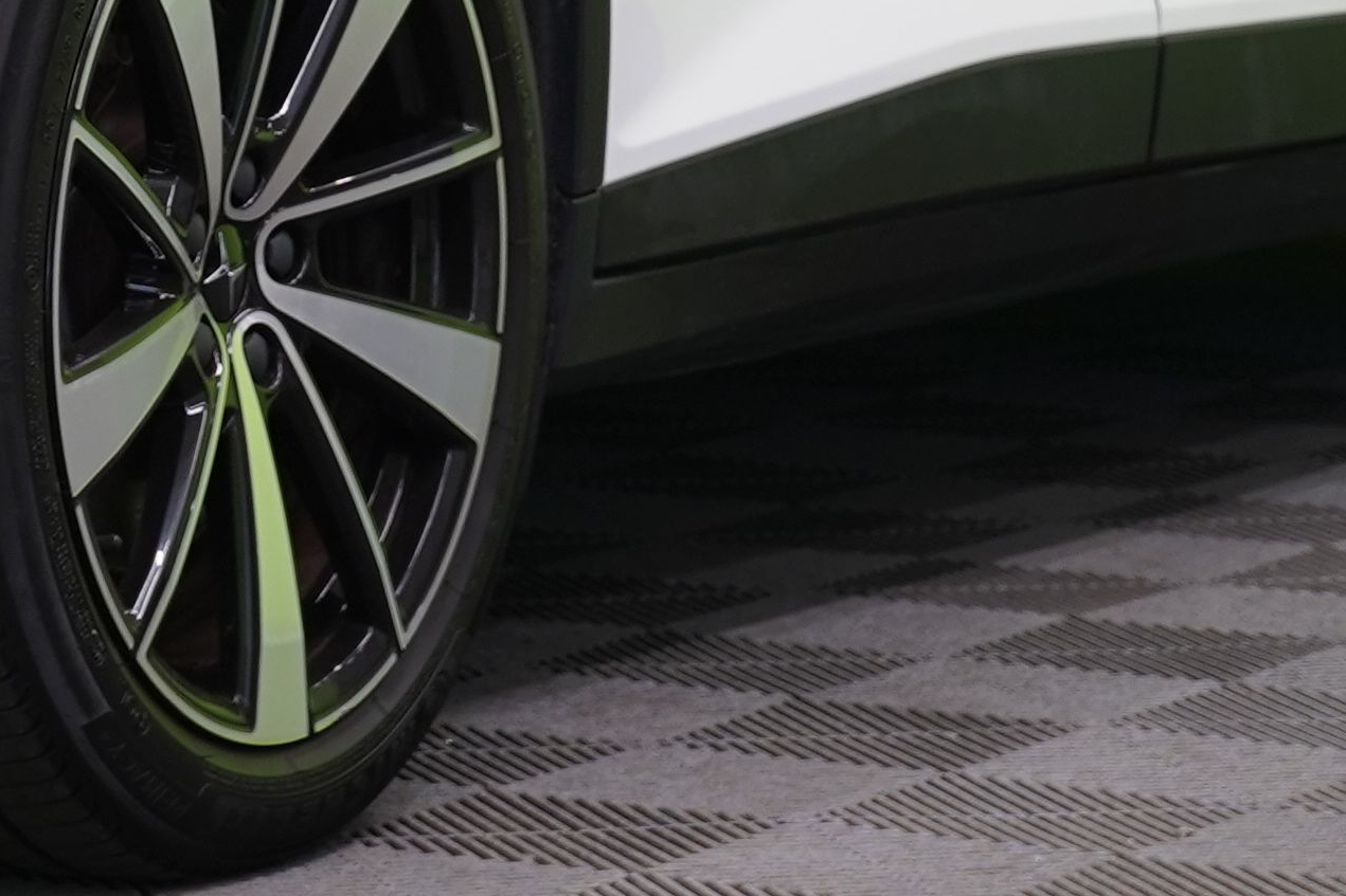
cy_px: -751
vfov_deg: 5.3
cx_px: -374
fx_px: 9532
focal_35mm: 255
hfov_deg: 8.0
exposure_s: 1/30
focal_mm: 54
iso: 400
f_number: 5
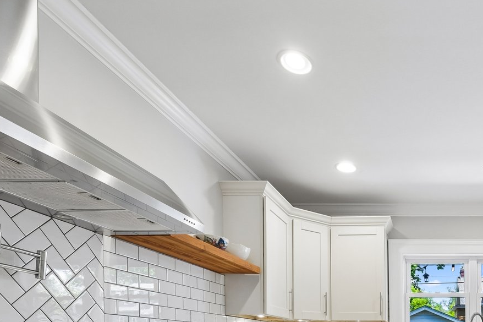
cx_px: 415
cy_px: 351
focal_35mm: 28
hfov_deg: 58.1
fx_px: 376
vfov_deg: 38.6
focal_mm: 8
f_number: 8
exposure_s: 1/10
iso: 200
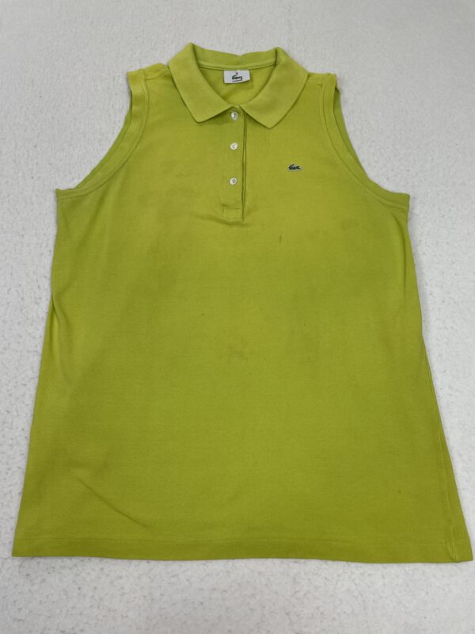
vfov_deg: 67.3
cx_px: 238
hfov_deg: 53.1
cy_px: 317
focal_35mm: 26
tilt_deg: -46.4
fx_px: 476
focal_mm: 4.2
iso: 32
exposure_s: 1/249
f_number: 1.6
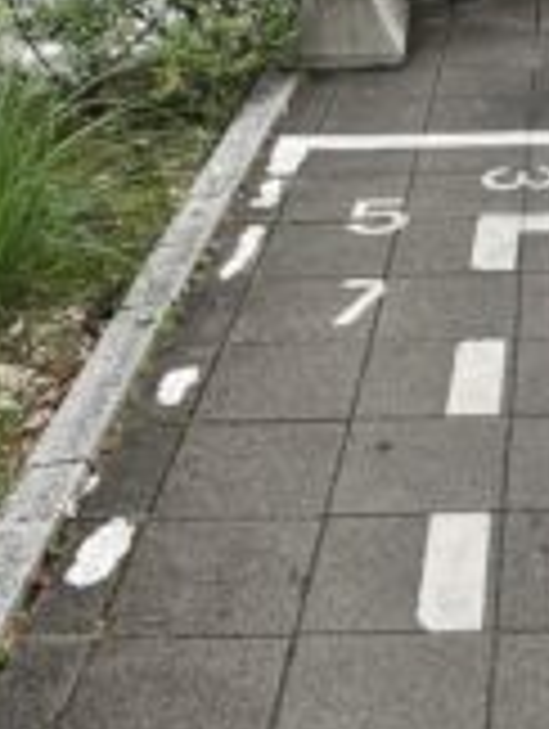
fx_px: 1455
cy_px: 270
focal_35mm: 69
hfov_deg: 20.5
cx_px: 580
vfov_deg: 28.0
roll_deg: +1.6
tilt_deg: -26.3
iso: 32
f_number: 1.8
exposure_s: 1/511
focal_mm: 3.99
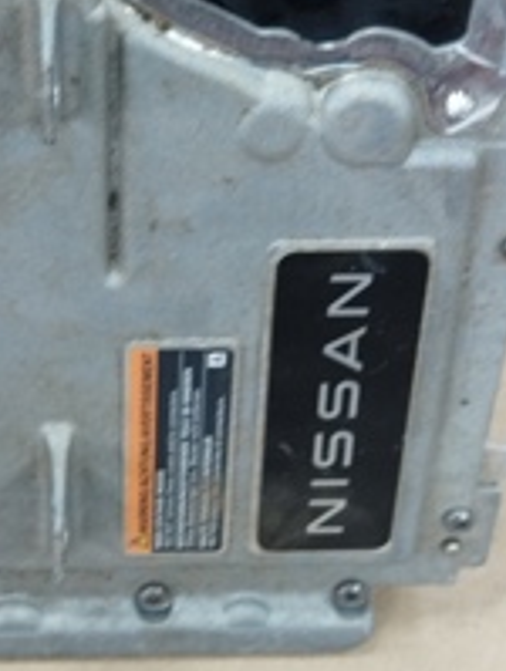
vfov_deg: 29.7
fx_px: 1263
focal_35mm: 65
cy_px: 283
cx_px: 118
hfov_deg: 22.4
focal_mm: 4.71
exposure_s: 1/50
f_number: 1.79
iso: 175
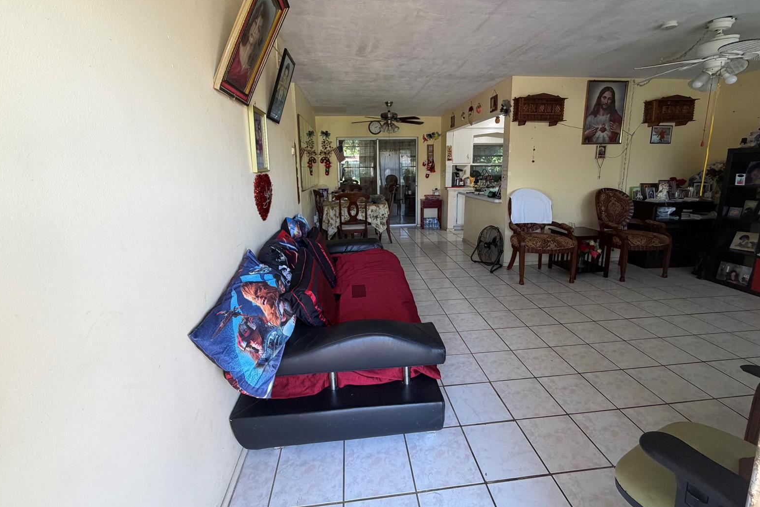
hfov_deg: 100.4
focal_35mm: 15
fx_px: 317
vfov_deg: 76.9
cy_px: 220
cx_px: 386
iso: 200
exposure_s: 1/120
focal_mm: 2.22
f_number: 2.2
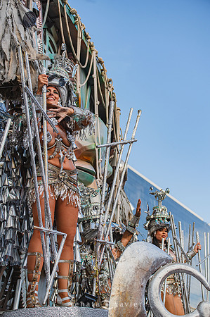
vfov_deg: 28.9
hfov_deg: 19.4
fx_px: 614
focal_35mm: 70
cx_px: 105
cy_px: 158
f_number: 5.6
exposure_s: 1/1600
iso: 400
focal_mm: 70
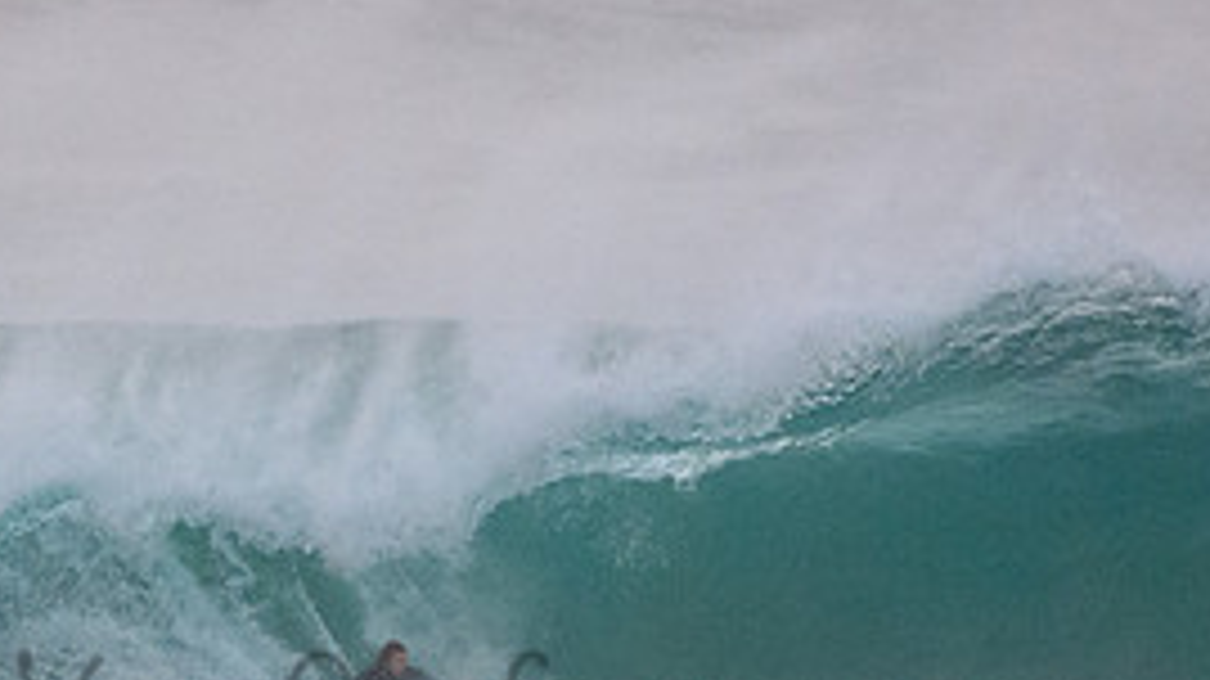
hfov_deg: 1.3
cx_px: 481
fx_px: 54356
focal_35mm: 1695
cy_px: 682
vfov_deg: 0.7
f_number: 5.6
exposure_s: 1/1250
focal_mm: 500
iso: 2000
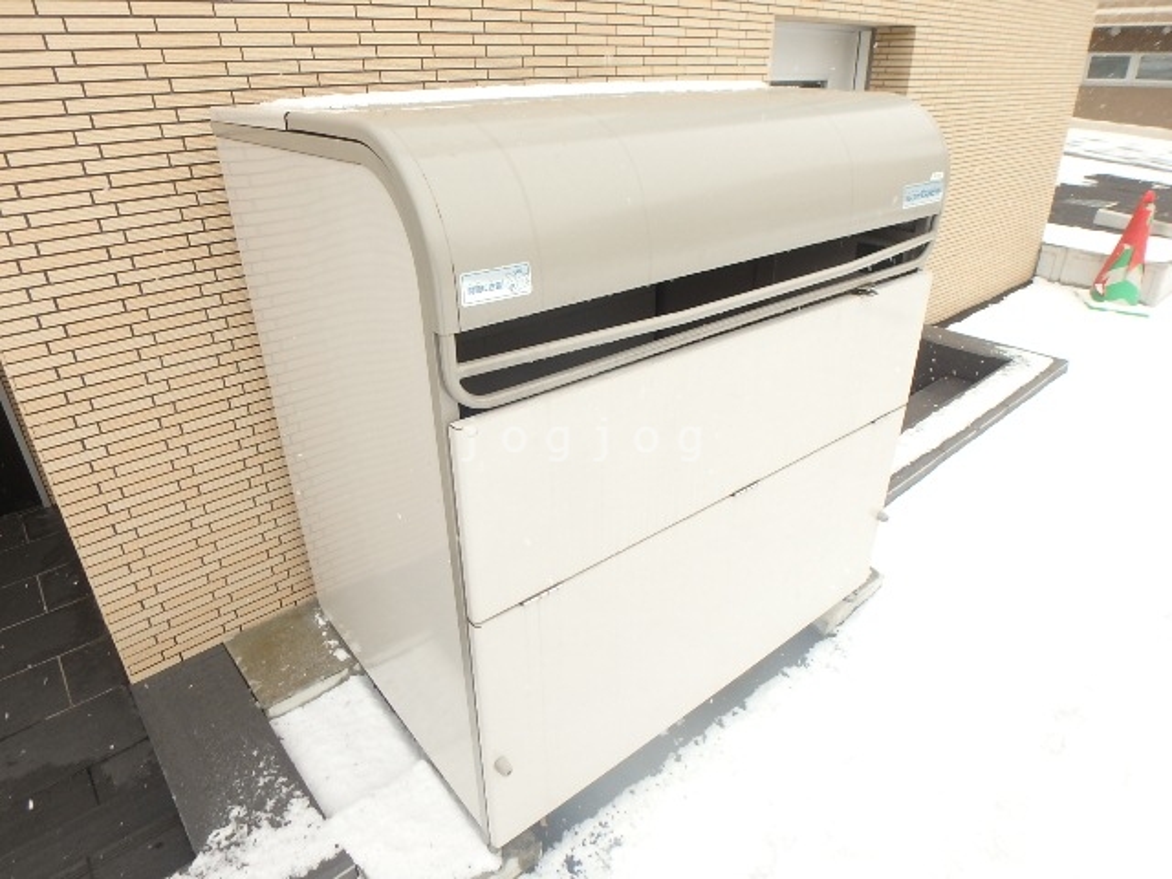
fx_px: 711
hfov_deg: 79.0
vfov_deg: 63.4
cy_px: 440
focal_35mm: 21
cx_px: 586
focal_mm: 3.7
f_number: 3.5
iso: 125
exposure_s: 1/320
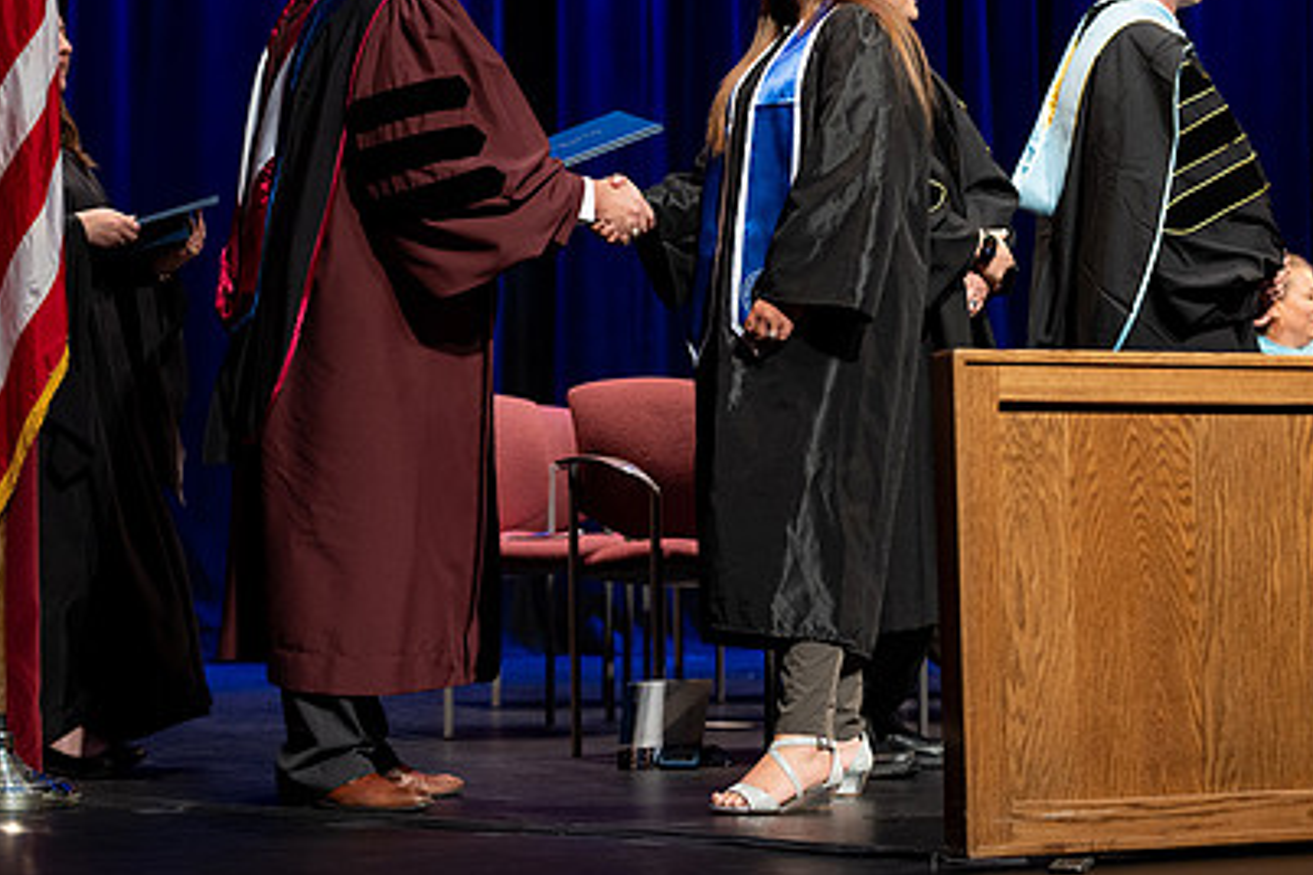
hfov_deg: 20.2
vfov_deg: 13.5
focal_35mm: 101
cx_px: 608
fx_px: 3683
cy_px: 292
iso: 640
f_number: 2.8
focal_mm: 70
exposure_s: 1/250
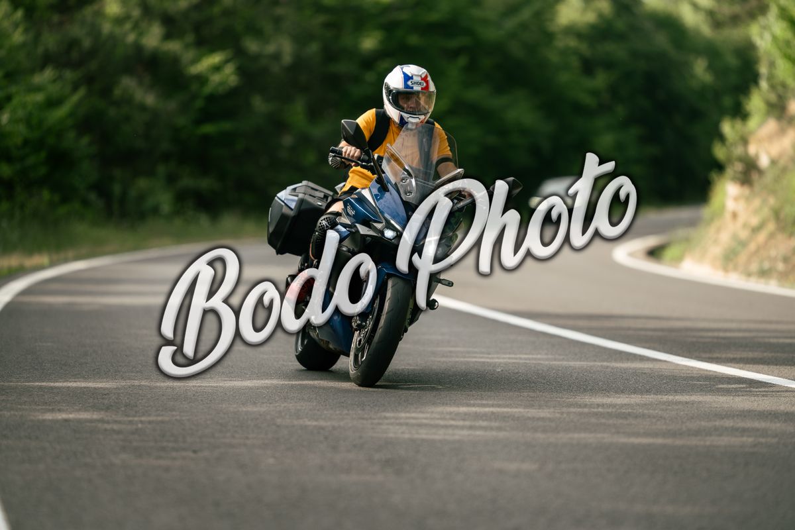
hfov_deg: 15.2
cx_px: 398
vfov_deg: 10.2
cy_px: 265
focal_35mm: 135
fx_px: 2981
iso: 200
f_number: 2
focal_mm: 135
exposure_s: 1/4000
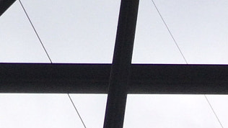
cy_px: -403
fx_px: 968
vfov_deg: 6.2
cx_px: -87
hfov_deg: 12.9
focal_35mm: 160
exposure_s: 1/5882
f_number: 2.2
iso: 32
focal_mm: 4.15
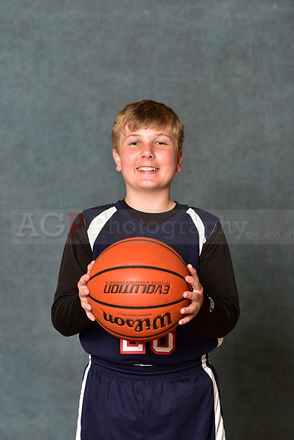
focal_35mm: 116
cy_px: 220
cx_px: 147
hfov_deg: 11.8
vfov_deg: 17.6
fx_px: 1420
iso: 320
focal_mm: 116
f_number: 4.5
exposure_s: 1/200
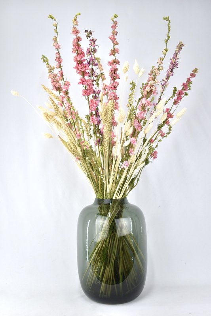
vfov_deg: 49.6
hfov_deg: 34.2
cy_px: 158
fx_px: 343
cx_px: 106
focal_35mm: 39
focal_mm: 26
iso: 100
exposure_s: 1/80
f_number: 4.5
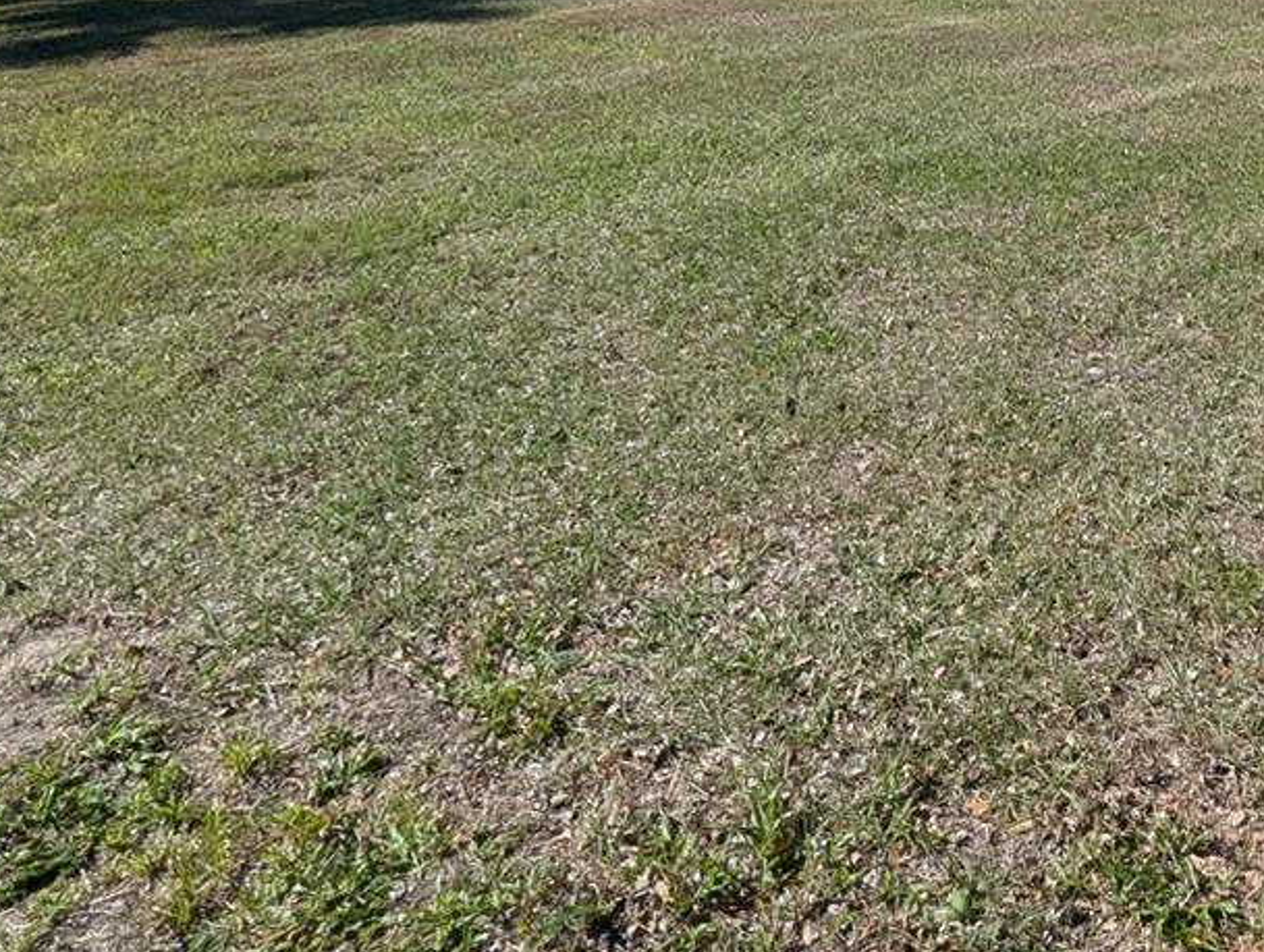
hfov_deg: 49.7
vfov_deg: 36.4
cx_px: 1061
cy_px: -58
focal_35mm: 34
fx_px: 1244
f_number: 2.2
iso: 51
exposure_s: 1/1250
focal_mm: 1.95
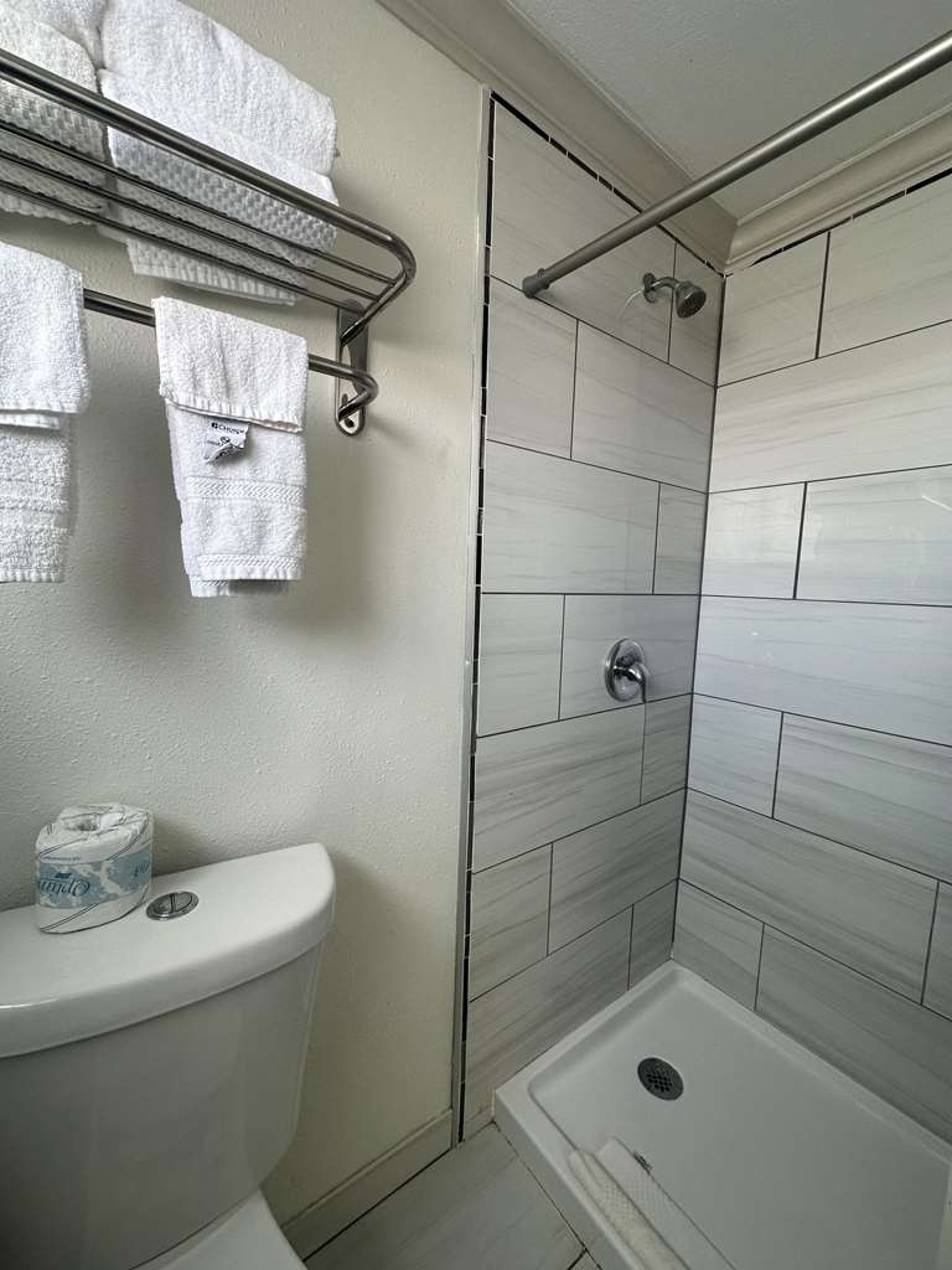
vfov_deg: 102.1
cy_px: 635
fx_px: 513
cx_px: 476
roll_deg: -2.2
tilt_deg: -5.3
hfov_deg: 85.7
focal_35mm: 14
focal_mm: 2.22
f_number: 2.2
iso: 100
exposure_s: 1/120
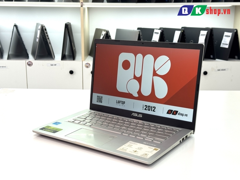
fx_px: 333
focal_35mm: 48
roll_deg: +0.5
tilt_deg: -13.1
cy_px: 90
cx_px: 120
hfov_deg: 39.7
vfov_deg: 30.3
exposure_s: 1/121
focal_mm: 6.76
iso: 50
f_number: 1.78
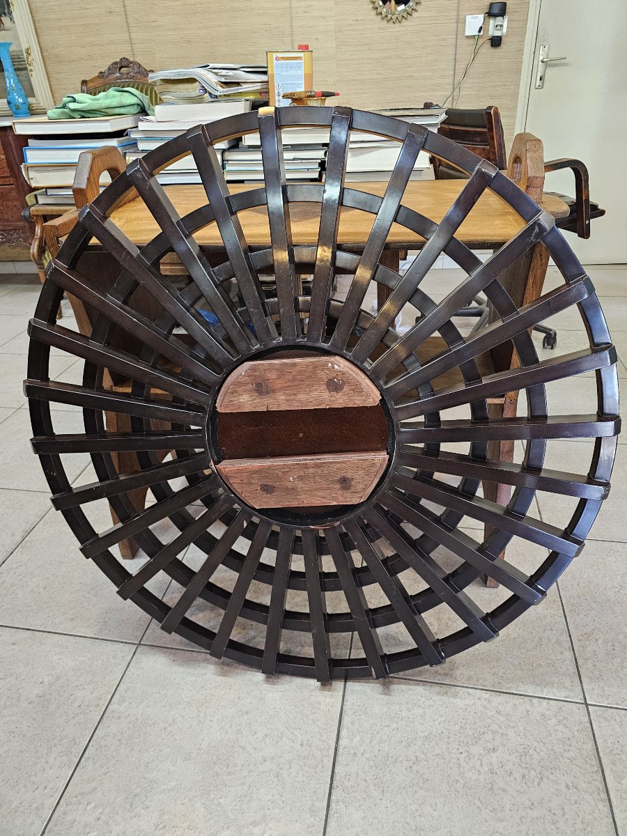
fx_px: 555
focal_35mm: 23
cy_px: 418
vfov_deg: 73.9
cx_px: 314
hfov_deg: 58.9
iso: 500
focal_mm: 6.3
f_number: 1.7
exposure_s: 1/100
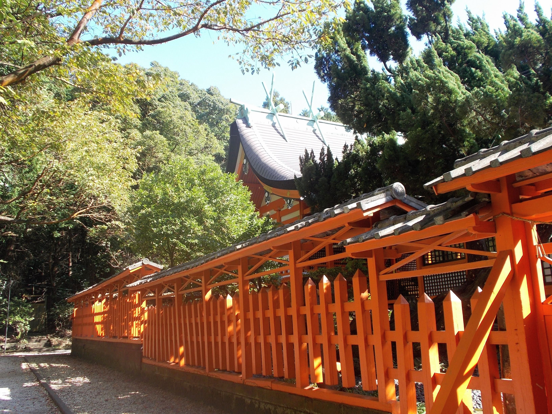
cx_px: 276
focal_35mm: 34
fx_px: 542
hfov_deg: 54.0
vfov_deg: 41.8
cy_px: 207
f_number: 3.6
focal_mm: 6
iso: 80
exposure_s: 1/125
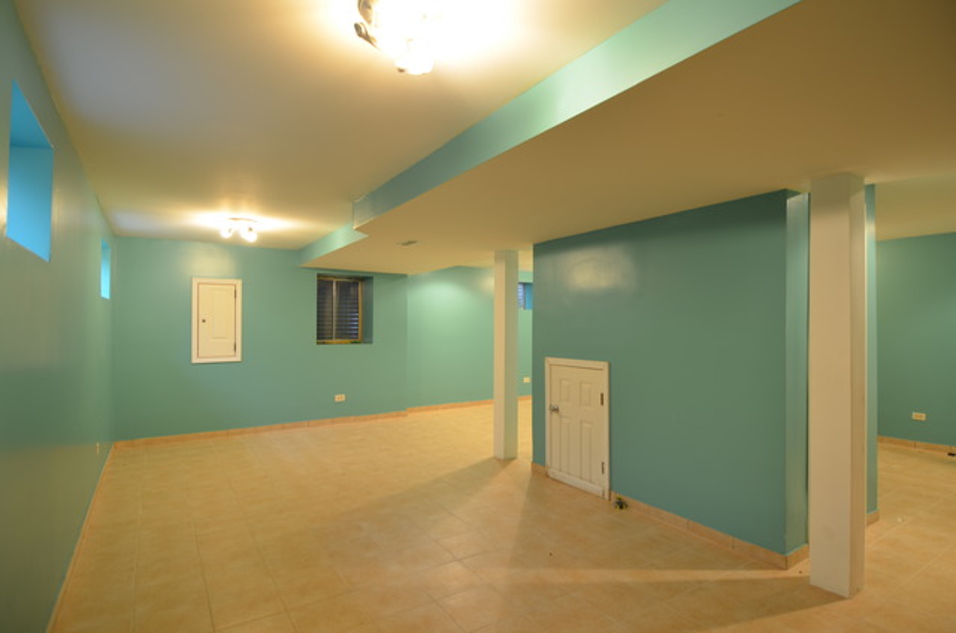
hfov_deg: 90.1
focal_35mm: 18
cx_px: 478
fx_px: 477
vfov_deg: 67.2
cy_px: 316
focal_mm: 12
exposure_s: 1/2.5
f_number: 4
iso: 100
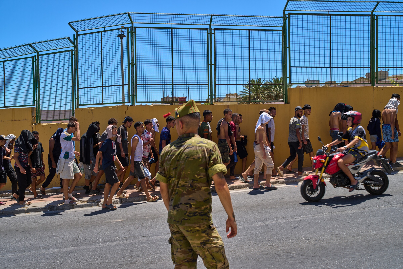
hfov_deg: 54.4
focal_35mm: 35
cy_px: 134
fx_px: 392
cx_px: 202
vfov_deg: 37.9
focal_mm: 35
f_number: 5.6
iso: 64
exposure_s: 1/400
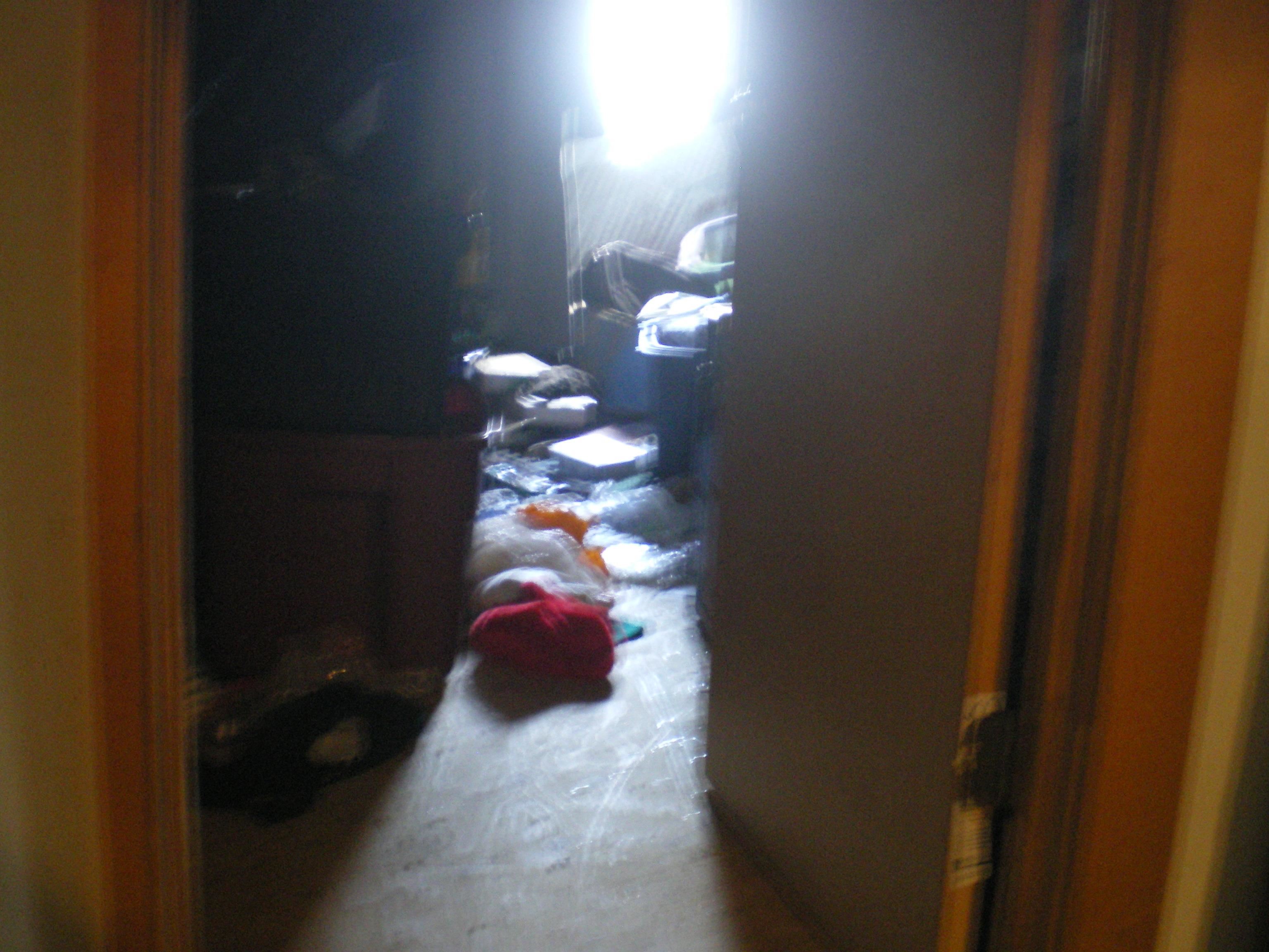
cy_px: 476
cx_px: 634
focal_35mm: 38
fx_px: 1393
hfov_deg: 49.0
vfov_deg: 37.7
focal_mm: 6.3
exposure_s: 1/2
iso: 400
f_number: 3.1
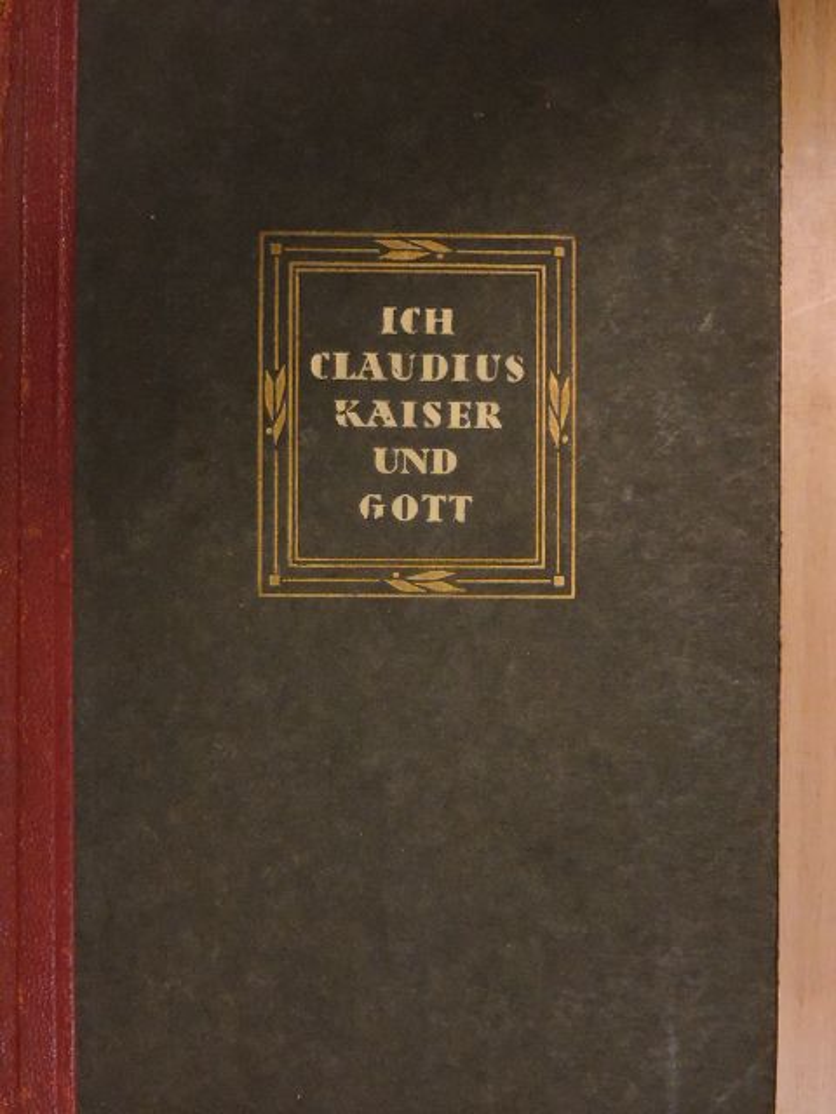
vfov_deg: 32.2
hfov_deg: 24.4
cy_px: 557
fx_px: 1932
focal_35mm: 60
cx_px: 418
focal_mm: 10.7
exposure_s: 1/100
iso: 1600
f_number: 4.2
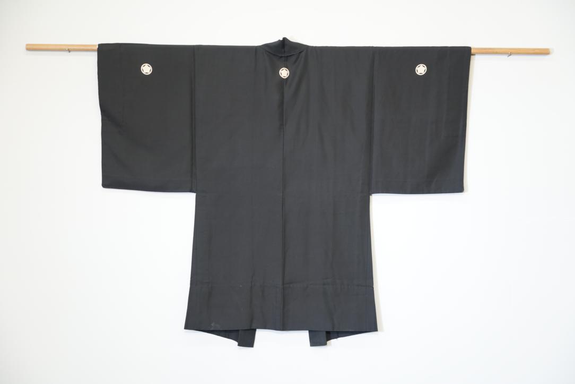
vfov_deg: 20.6
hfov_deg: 30.5
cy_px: 192
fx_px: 1054
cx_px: 288
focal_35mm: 66
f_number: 4
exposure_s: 1/80
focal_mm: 66
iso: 1600
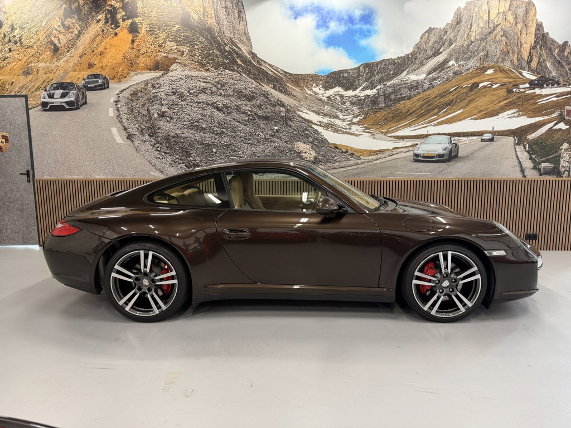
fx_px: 396
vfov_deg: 56.8
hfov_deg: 71.6
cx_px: 286
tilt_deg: -8.7
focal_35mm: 24
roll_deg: +0.7
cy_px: 214
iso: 200
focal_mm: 6.76
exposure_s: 1/50
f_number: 1.78
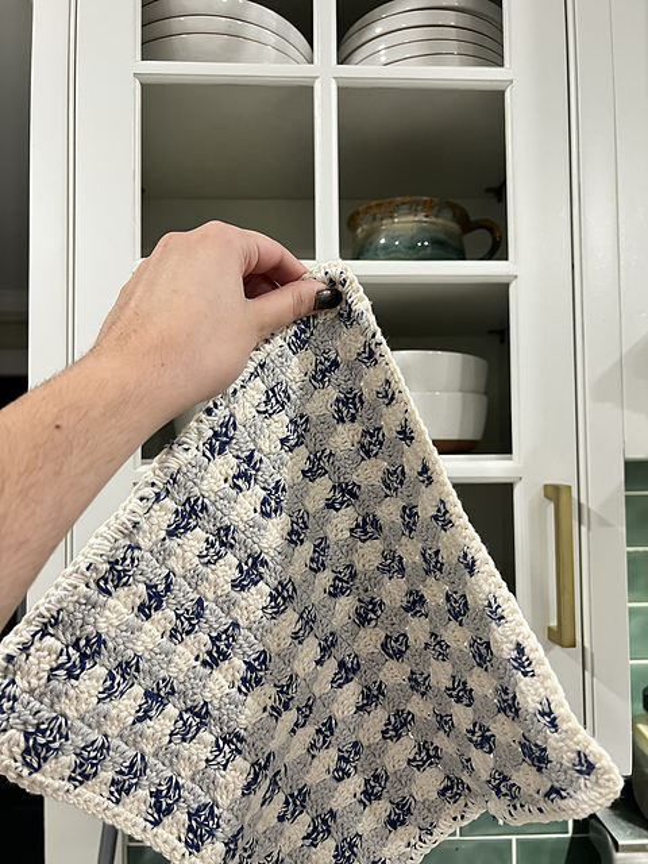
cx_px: 324
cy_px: 432
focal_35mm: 26
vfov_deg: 67.3
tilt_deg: +2.0
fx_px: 649
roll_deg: -0.1
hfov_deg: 53.1
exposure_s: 1/60
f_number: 1.5
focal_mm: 5.7
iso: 125
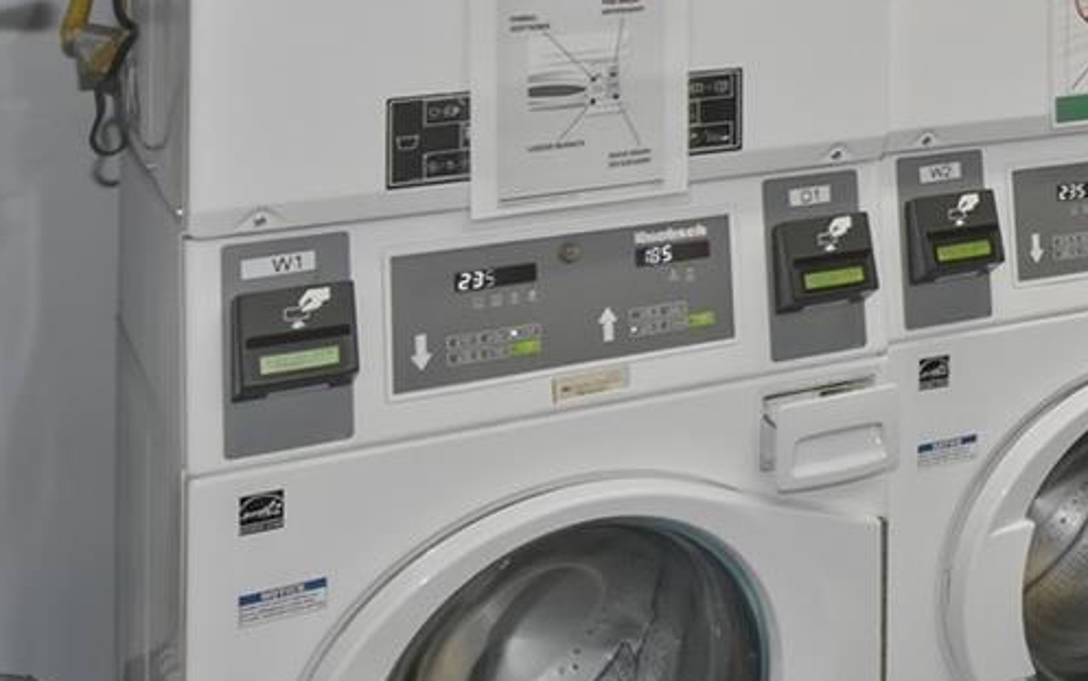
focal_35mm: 63
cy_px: -249
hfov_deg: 27.8
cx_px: 1355
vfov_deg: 18.9
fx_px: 1869
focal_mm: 10
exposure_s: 1/80
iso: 200
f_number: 4.5
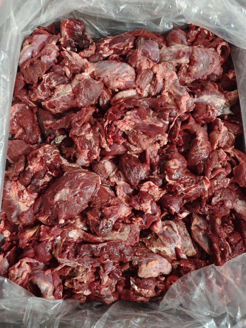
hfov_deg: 58.9
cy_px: 164
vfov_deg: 73.9
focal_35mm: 23
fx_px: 218
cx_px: 123
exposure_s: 1/25
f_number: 1.57
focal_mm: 6.51
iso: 1419
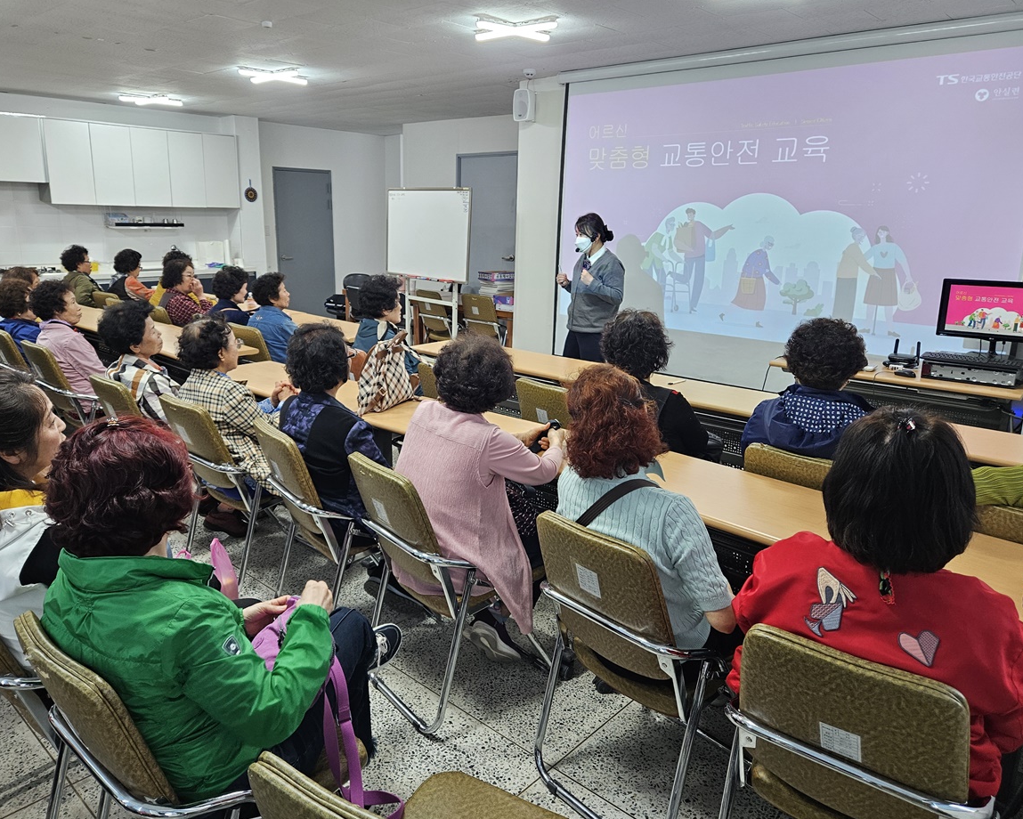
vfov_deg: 56.8
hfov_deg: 68.1
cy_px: 395
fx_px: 757
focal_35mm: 25
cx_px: 493
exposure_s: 1/120
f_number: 1.8
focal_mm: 5.4
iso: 125
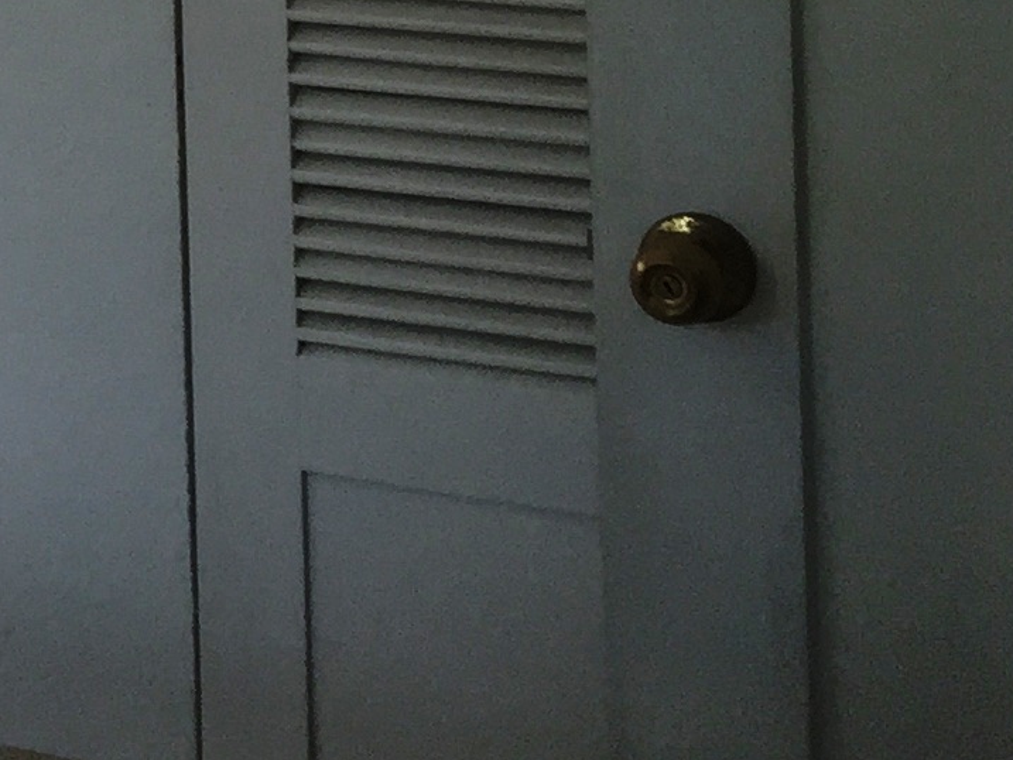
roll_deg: -0.6
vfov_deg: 10.6
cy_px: -557
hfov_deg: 12.8
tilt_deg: +0.9
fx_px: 3863
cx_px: -1096
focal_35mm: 132
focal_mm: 4.15
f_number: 2.2
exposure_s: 1/60
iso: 40
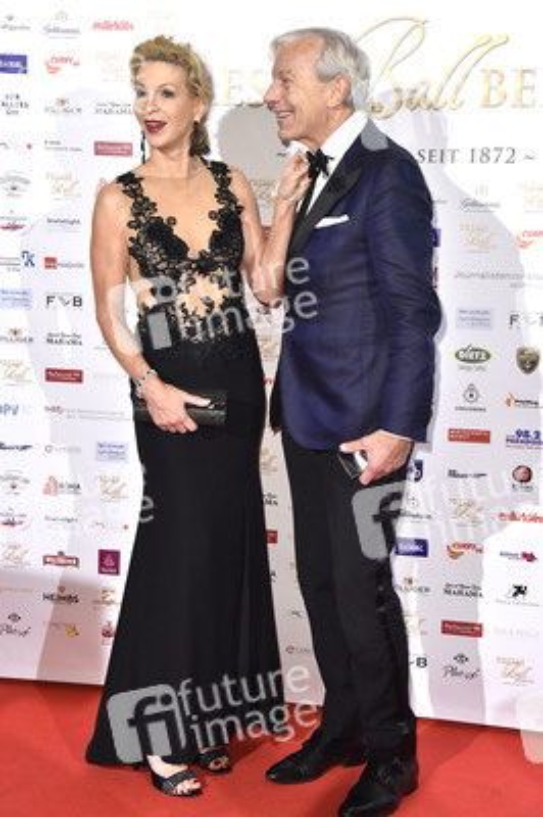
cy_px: 408
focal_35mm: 55
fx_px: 1246
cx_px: 272
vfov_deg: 36.3
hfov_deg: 24.6
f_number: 5.6
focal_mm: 55
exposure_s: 1/125
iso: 2500
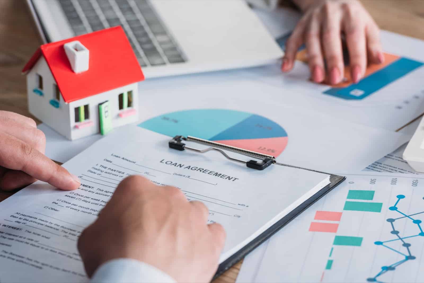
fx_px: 2356
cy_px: 142
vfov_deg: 6.9
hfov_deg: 10.3
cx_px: 212
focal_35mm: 200
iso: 160
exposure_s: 1/200
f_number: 7.1
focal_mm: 200
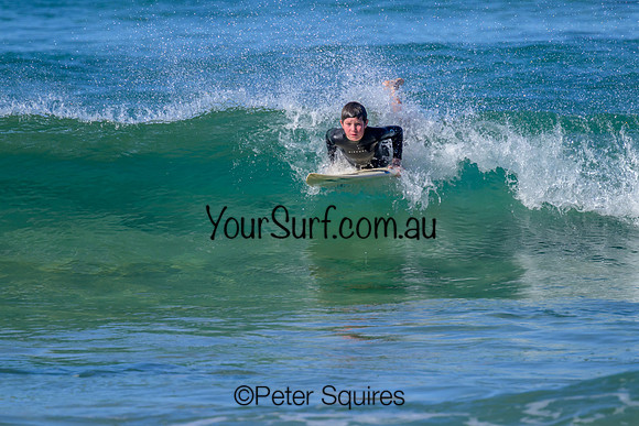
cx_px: 342
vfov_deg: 1.8
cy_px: 204
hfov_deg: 2.7
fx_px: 13673
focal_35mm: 770
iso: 560
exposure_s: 1/2000
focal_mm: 560
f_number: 8
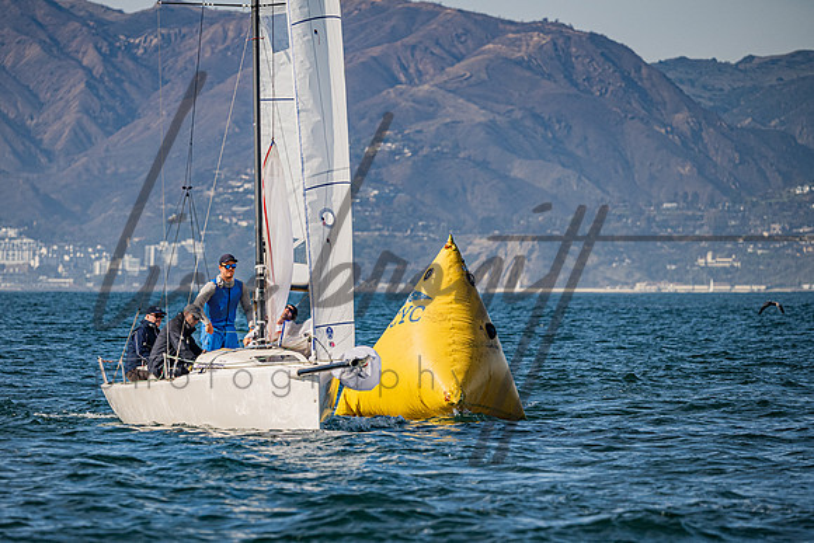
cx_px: 327
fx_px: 7149
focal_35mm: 316
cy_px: 343
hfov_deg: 6.5
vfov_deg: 4.4
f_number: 5.6
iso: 320
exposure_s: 1/3200
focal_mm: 240
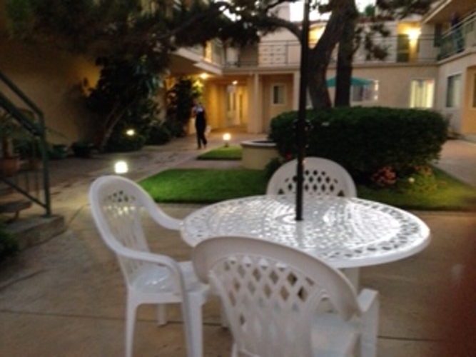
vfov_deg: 42.9
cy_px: 178
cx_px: 238
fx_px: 454
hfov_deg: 55.4
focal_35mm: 33
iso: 640
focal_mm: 4.12
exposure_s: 1/15
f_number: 2.4
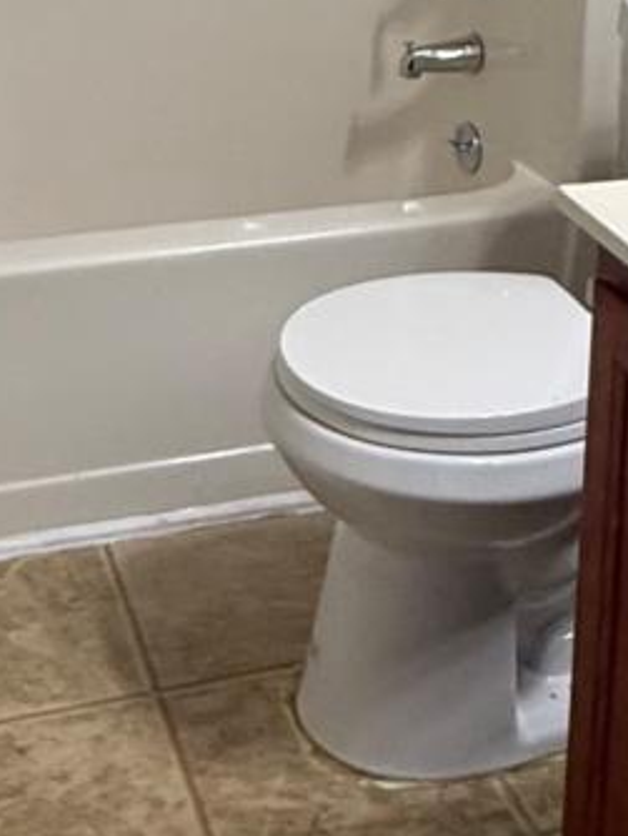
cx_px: 288
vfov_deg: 25.8
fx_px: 1619
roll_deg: -2.3
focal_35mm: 67
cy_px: -180
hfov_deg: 22.0
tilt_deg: -6.7
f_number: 2.2
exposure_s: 1/120
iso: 320
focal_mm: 2.22
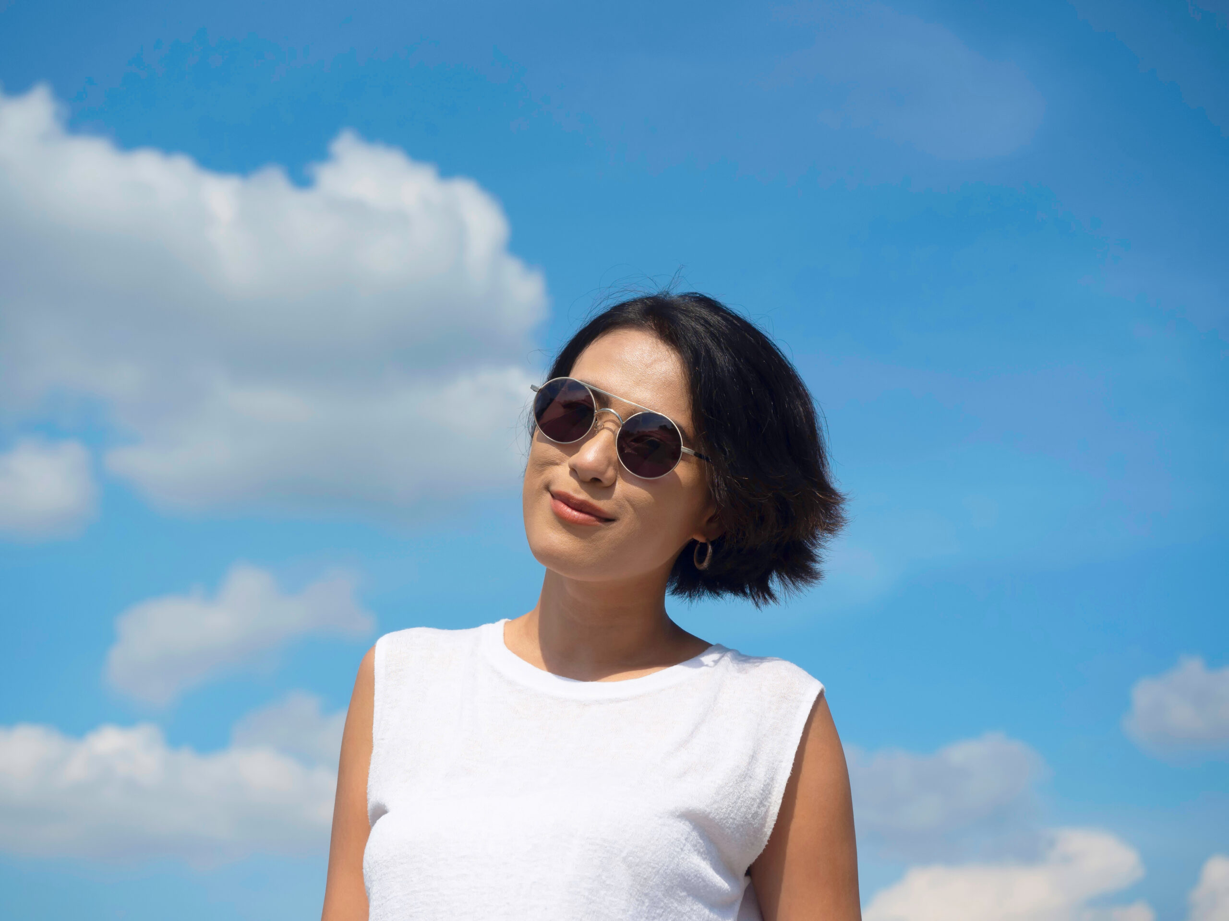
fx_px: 2840
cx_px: 614
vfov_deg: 18.4
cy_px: 460
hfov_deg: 24.4
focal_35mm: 80
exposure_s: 1/3200
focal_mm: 40
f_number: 4
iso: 200
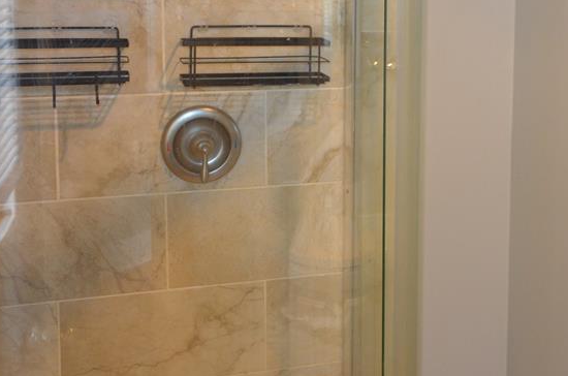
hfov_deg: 29.1
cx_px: 498
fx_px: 1055
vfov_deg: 19.9
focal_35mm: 67
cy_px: 52
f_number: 3.8
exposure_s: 1/60
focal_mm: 24
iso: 1250
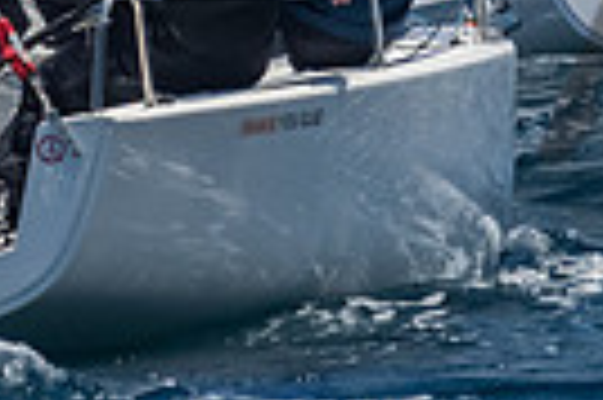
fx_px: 22786
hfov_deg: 1.5
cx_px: 342
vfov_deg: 1.0
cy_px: -463
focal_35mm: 1362
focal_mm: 210
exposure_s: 1/1600
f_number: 14
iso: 640
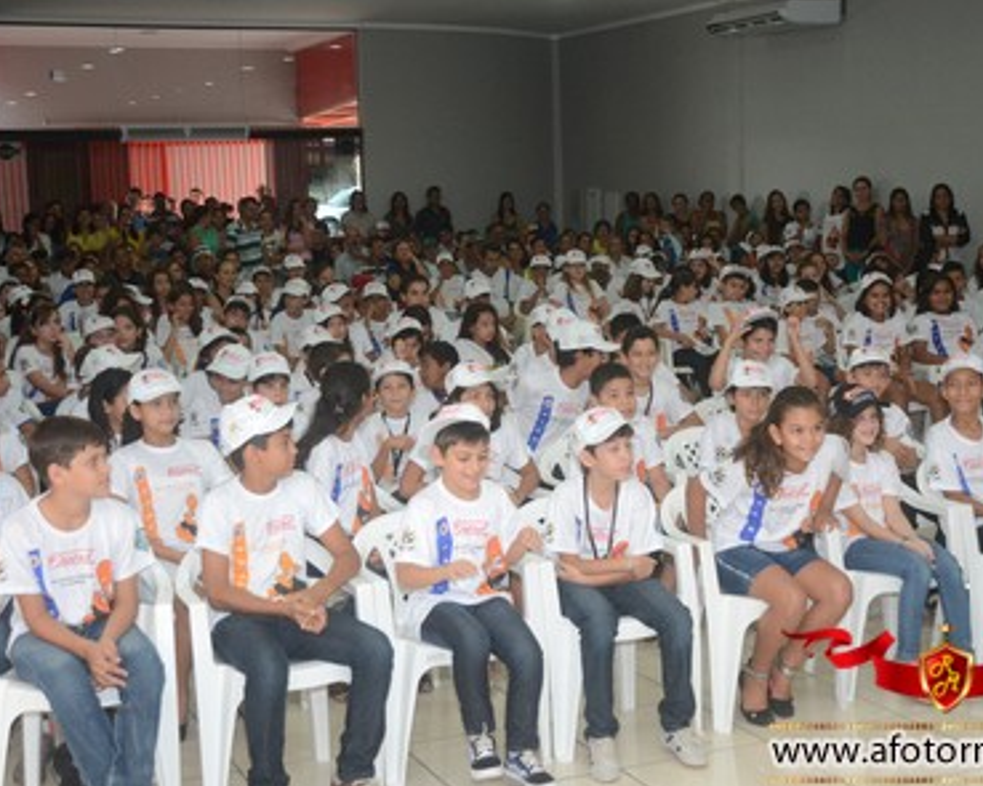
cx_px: 546
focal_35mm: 55
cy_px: 397
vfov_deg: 27.6
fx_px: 1600
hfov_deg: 34.1
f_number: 4.2
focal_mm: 32
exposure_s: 1/125
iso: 1600
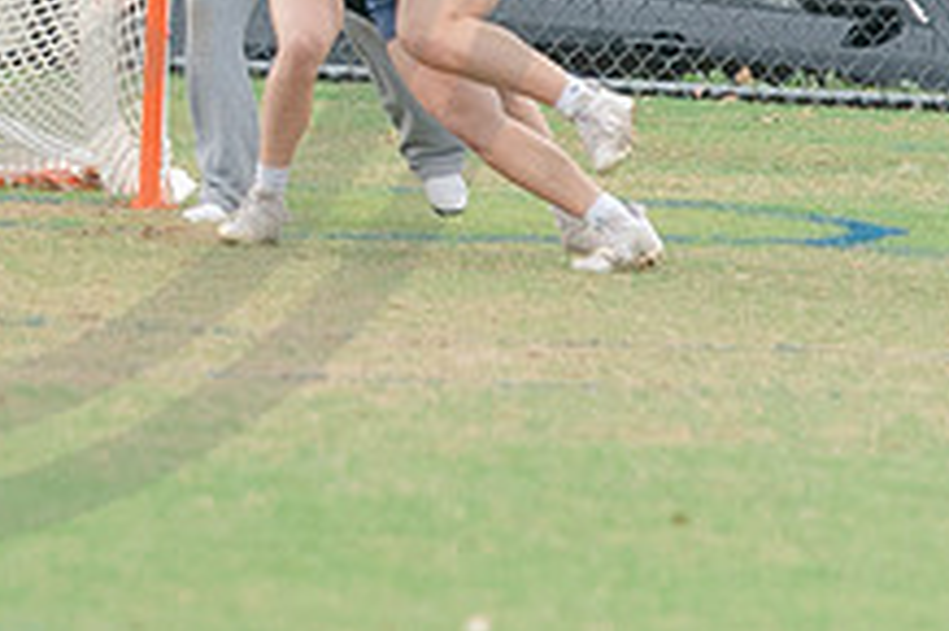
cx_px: -545
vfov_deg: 1.0
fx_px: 35902
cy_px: -319
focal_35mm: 1363
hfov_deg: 1.5
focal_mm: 200
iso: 450
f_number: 2.8
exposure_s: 1/1250
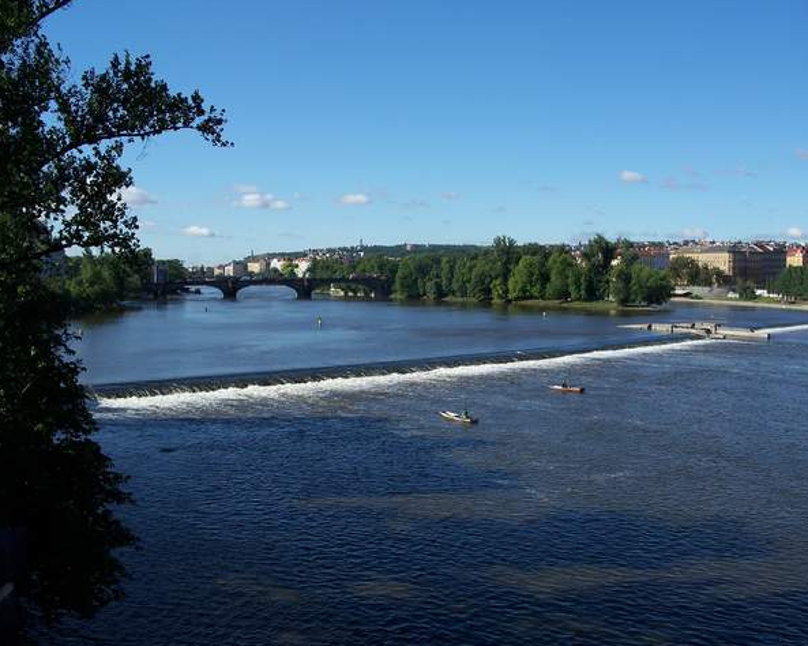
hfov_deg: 46.9
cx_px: 409
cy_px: 323
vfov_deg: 38.2
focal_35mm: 39
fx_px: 932
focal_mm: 7.8
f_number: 4
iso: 64
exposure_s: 1/640
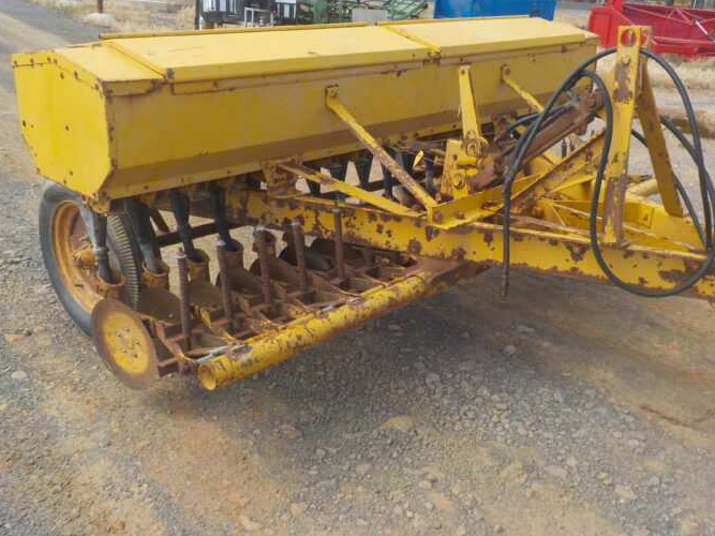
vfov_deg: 39.6
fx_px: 743
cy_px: 264
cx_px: 390
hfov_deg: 51.3
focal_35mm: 36
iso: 125
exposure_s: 1/500
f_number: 3.3
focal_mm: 4.1
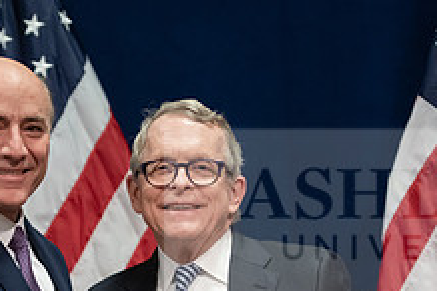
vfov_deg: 6.0
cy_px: 372
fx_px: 2778
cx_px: 104
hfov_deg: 9.0
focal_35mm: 229
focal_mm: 86
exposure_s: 1/200
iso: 2000
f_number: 3.5
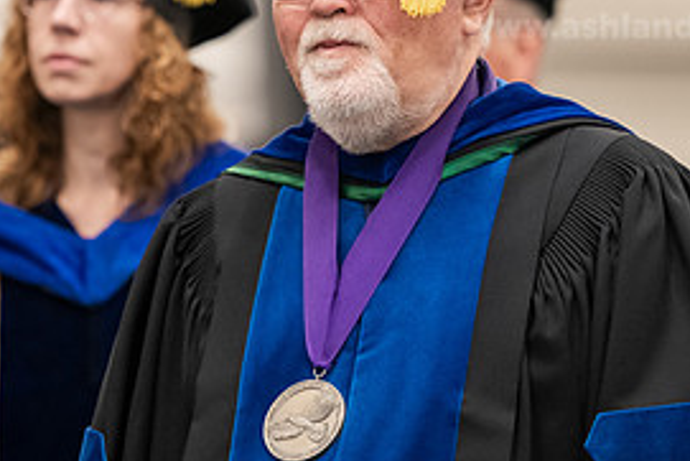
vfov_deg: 3.7
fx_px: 7191
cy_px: 80
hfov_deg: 5.5
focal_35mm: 375
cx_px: 349
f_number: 3.2
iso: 2500
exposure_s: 1/200
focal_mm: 175
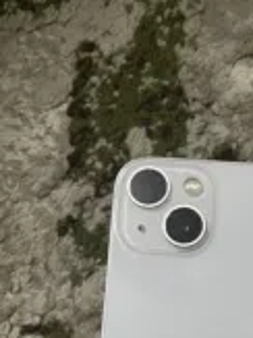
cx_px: 236
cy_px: 367
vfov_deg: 27.8
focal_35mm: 64
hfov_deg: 22.3
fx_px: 624
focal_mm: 5.1
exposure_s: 1/37
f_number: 1.6
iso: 640
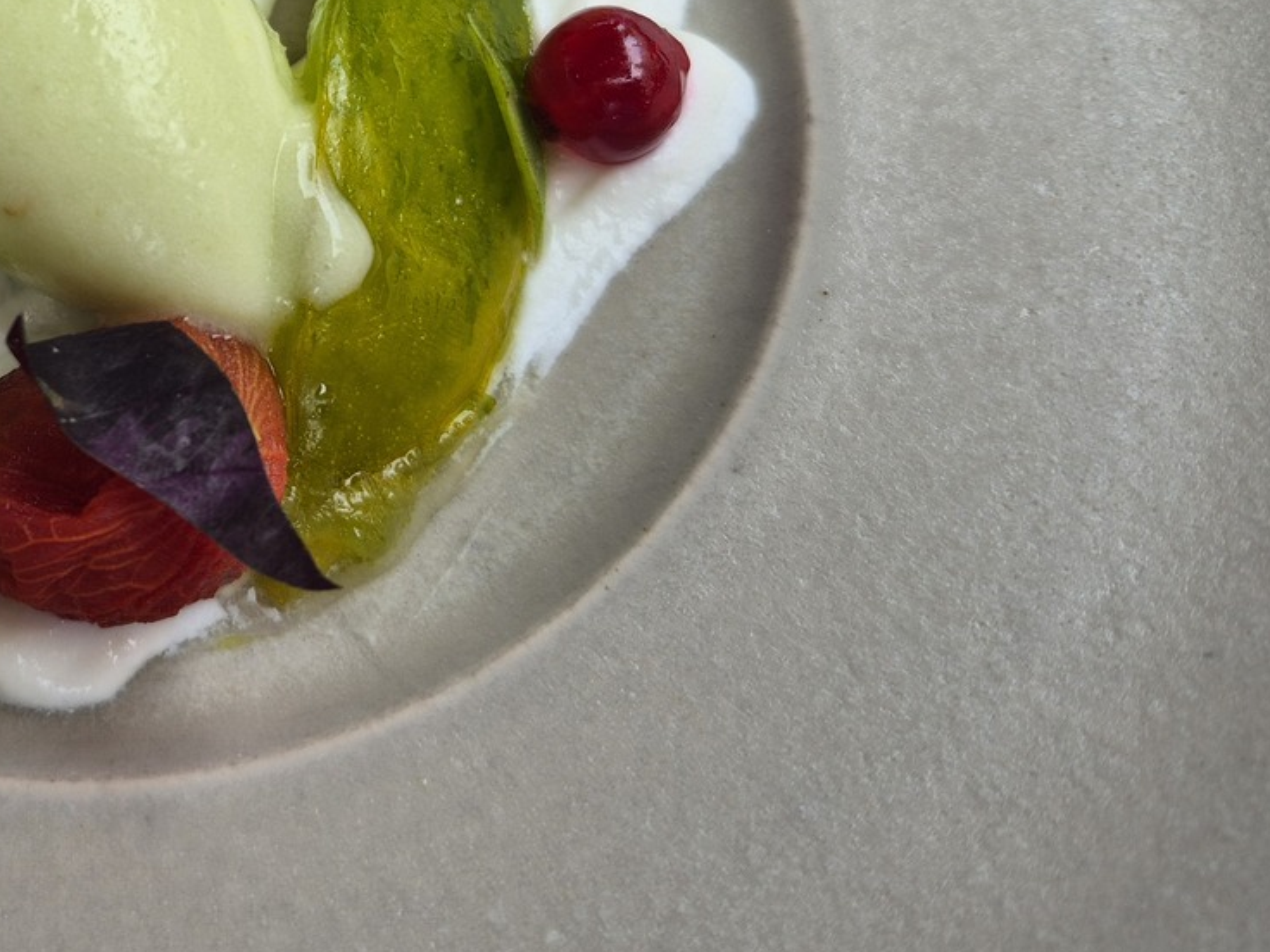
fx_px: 1651
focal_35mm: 45
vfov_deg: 30.8
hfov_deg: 38.7
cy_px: 98
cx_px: 91
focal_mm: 5.4
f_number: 1.8
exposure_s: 1/192
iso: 25
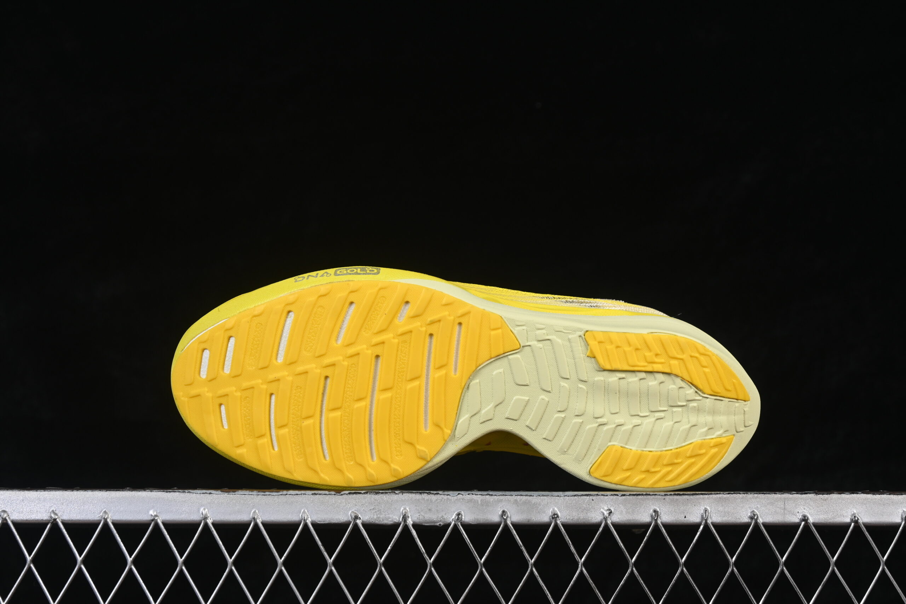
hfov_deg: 27.0
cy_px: 302
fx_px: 1887
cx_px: 453
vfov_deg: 18.2
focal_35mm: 75
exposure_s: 1/80
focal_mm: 50
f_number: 8
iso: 160
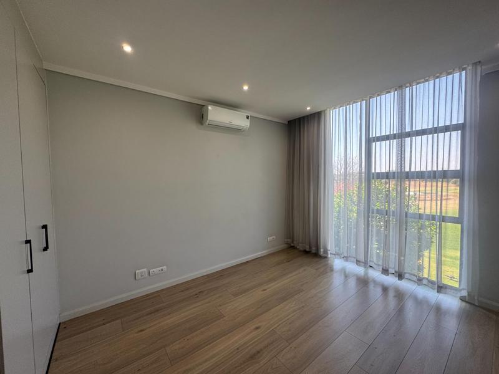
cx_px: 250
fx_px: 202
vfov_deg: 85.7
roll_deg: +1.4
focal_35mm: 14
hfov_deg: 102.1
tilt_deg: -1.5
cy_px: 187
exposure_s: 1/99
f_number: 2.2
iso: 64
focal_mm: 2.22
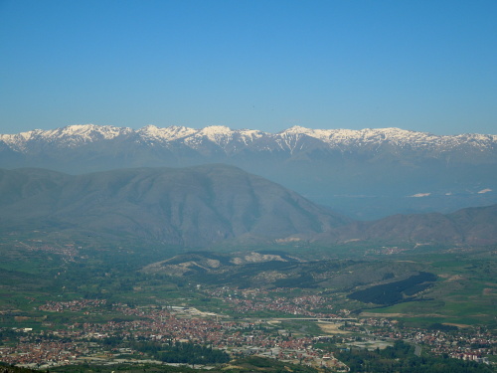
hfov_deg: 22.0
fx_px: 1278
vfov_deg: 16.6
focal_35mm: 89
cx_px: 248
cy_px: 186
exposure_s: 1/250
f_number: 9.2
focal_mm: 16
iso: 100
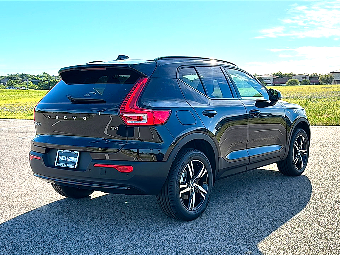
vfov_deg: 38.7
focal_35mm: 37
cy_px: 128
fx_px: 363
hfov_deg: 50.1
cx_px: 170
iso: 80
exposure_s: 1/4587
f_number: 1.78
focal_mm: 6.86
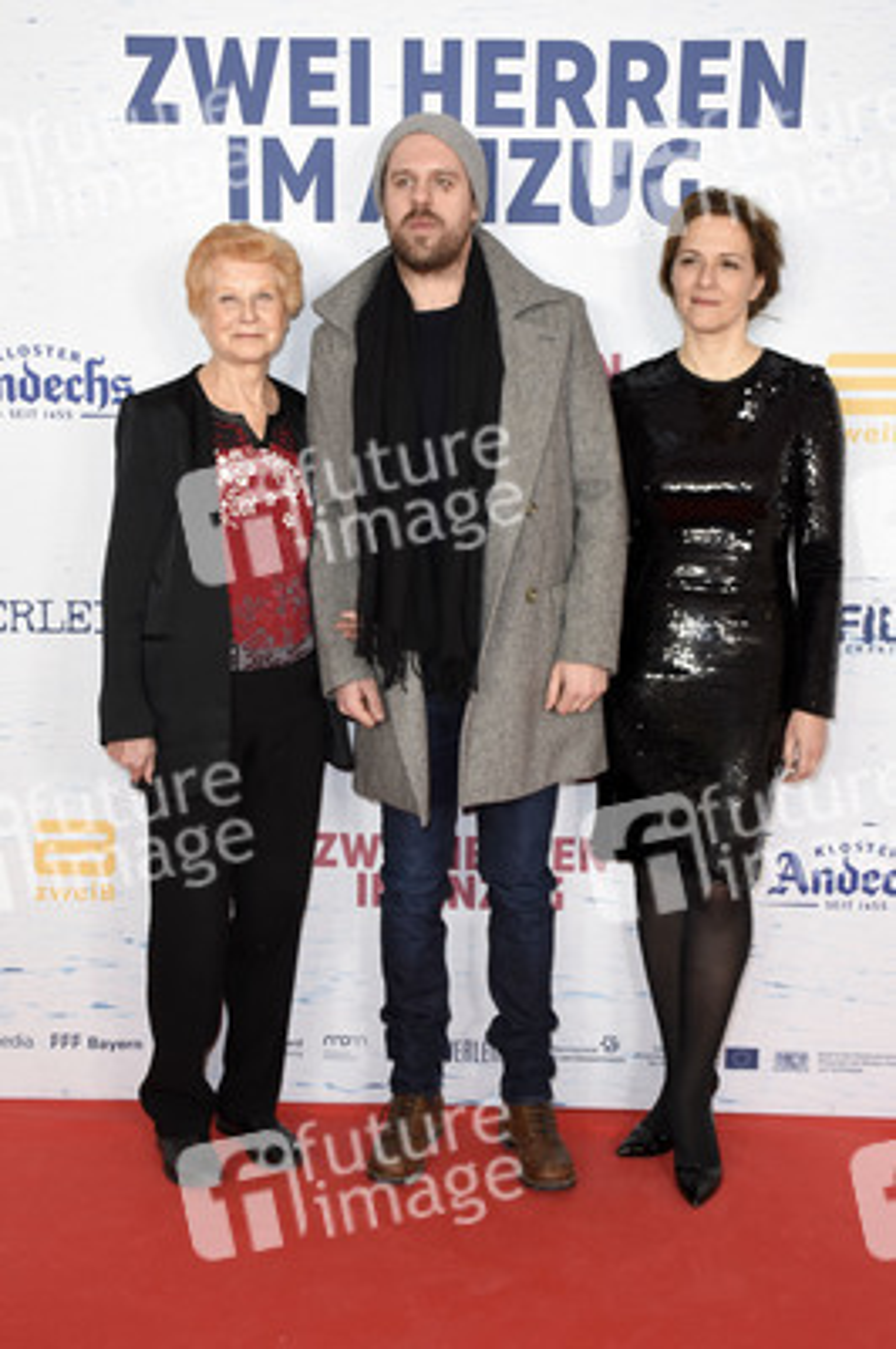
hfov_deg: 33.0
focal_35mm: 40
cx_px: 448
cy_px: 674
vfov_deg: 48.0
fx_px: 1515
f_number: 6.3
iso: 640
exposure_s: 1/60
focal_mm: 27
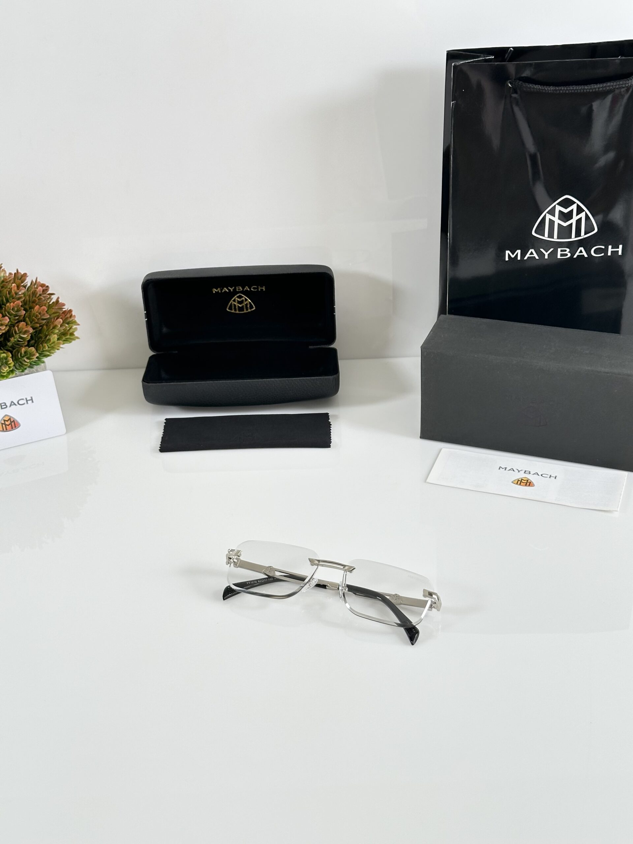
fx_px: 1170
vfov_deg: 39.7
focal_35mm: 48
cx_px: 316
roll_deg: +2.6
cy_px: 422
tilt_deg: -31.5
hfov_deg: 30.3
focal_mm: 6.86
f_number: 1.78
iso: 80
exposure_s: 1/135
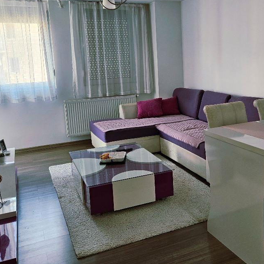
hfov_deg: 43.2
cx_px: 177
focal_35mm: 38
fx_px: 328
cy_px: 111
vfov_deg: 43.7
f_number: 1.8
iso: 160
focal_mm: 5.4
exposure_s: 1/101
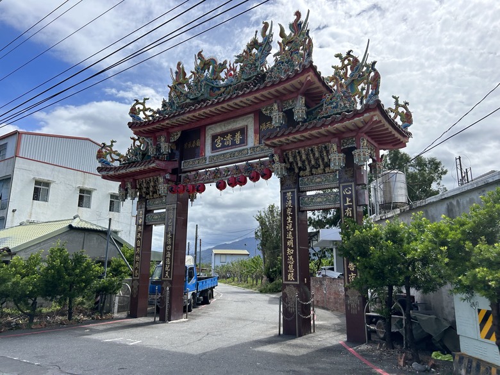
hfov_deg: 67.3
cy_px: 188
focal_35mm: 26
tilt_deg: +11.7
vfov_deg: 53.1
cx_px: 250
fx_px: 376
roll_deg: +1.1
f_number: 1.5
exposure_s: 1/3460
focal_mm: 5.7
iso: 50
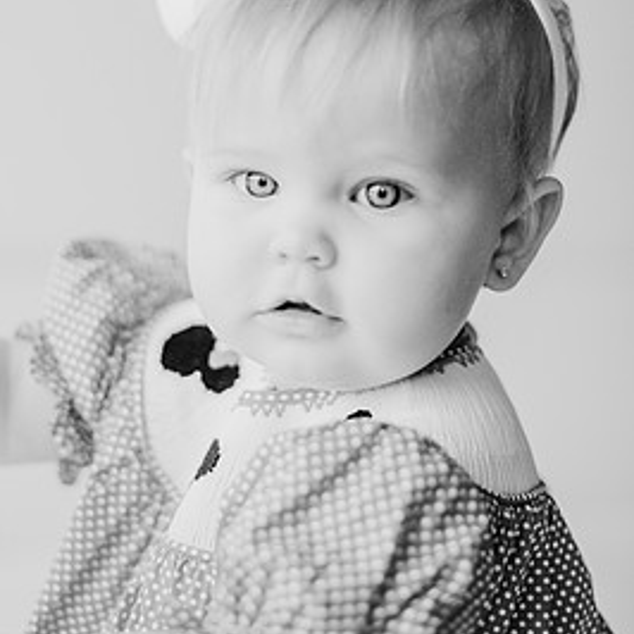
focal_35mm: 72
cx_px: 281
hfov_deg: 24.0
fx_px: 1492
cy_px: 186
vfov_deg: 23.8
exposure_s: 1/800
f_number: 2
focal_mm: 50
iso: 1000
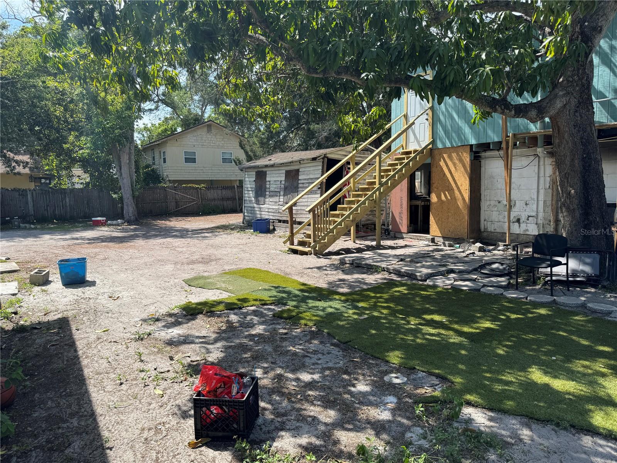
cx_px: 308
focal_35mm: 24
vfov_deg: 56.8
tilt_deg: -6.9
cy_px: 232
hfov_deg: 71.6
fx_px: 428
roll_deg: +1.6
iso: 80
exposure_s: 1/1456
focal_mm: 6.76
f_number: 1.78
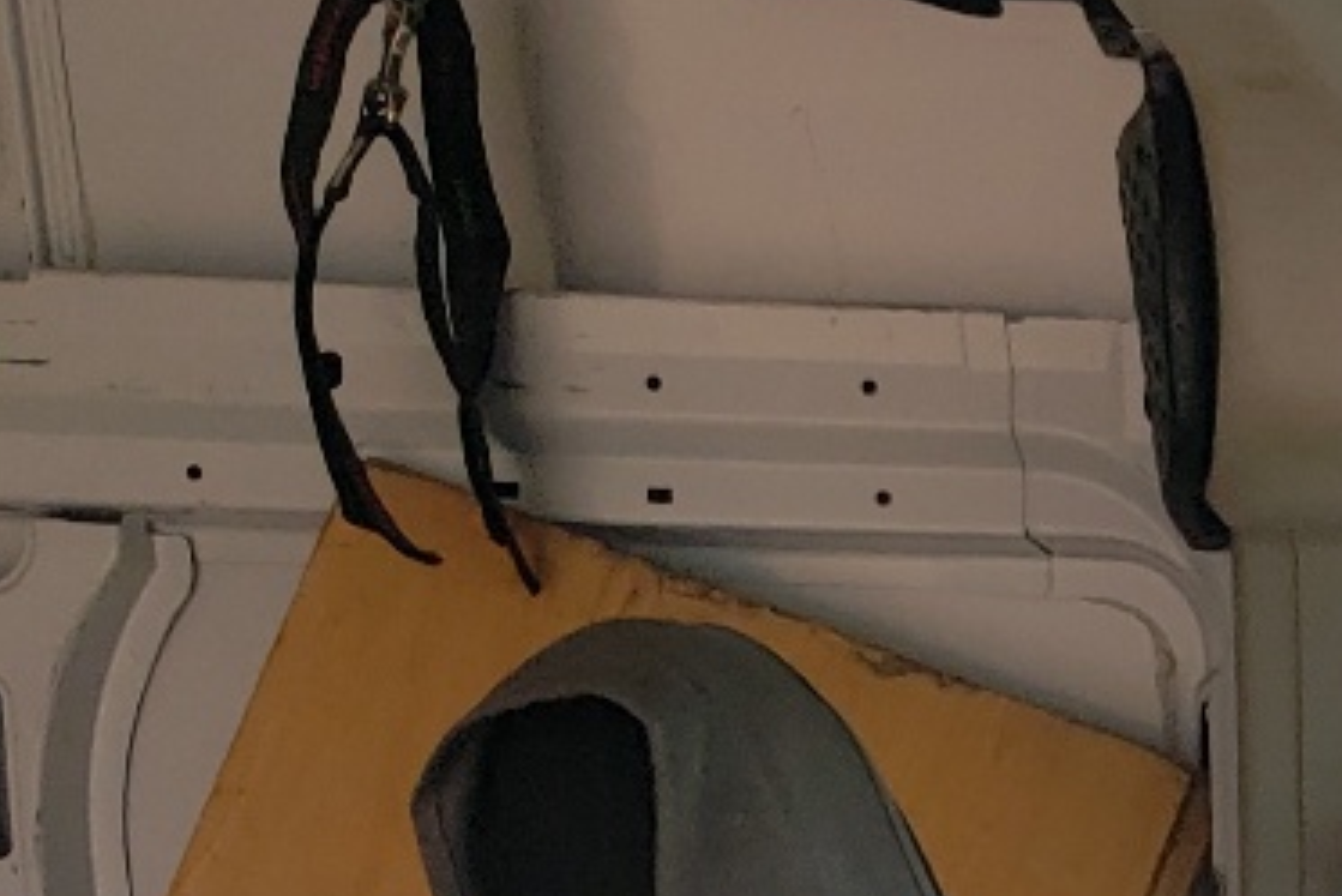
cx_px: 2504
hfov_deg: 15.0
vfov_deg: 10.6
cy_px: 1900
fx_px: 4326
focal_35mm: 116
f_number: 1.5
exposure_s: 1/1250
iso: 50
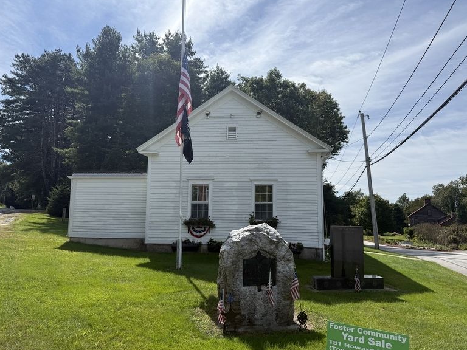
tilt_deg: +7.9
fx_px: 337
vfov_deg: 54.9
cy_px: 179
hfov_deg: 69.4
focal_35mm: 25
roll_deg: -0.7
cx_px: 238
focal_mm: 6.76
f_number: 1.78
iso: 80
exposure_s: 1/6173
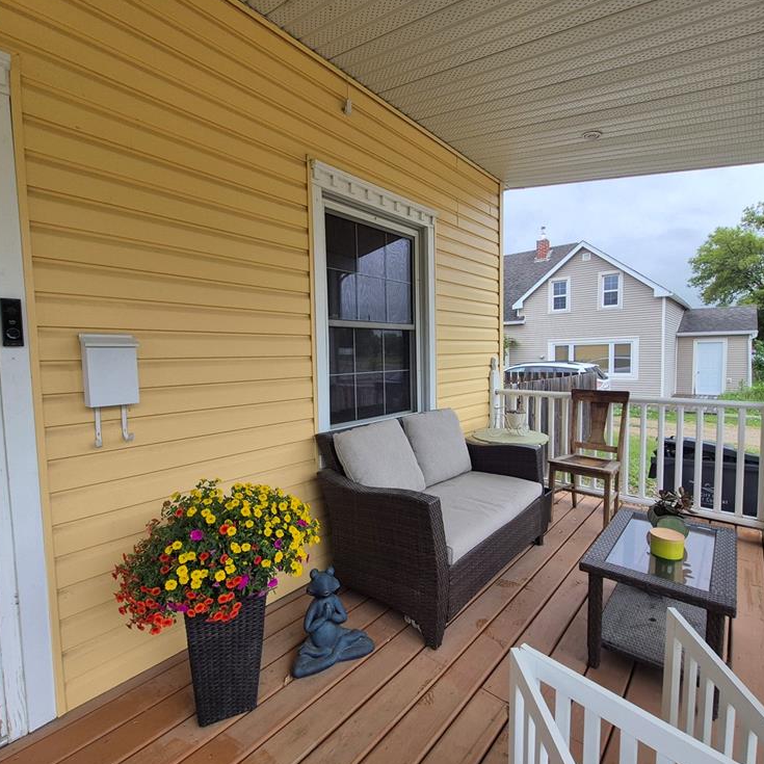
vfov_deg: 87.4
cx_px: 385
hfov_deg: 87.4
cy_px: 387
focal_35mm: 16
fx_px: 400
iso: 50
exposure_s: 1/380
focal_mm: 1.74
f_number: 2.2
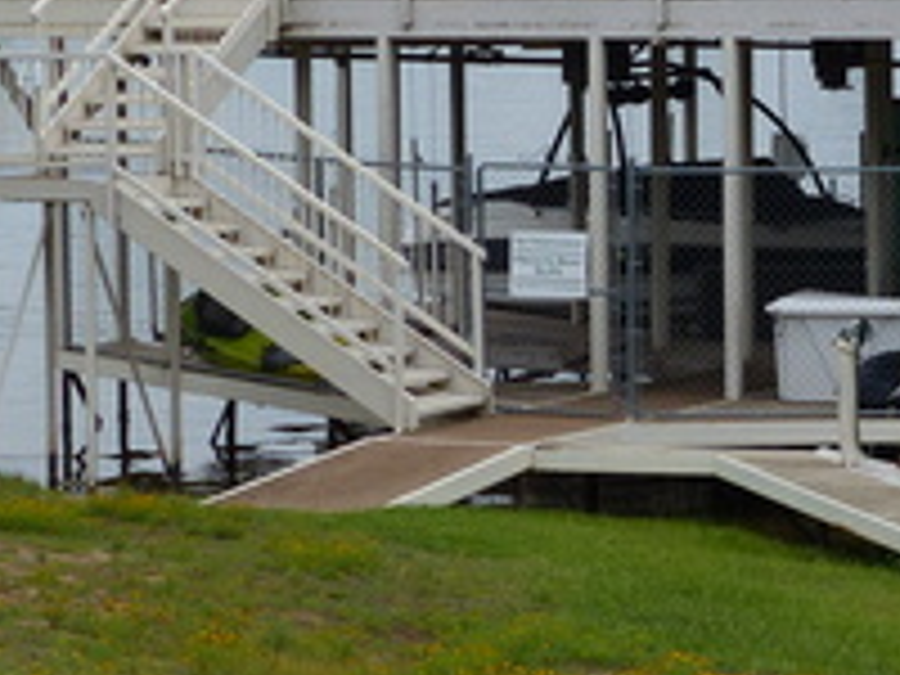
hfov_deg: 12.2
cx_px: 850
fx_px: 4160
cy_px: 315
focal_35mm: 160
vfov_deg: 9.3
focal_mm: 9.1
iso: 100
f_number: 4
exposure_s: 1/1000
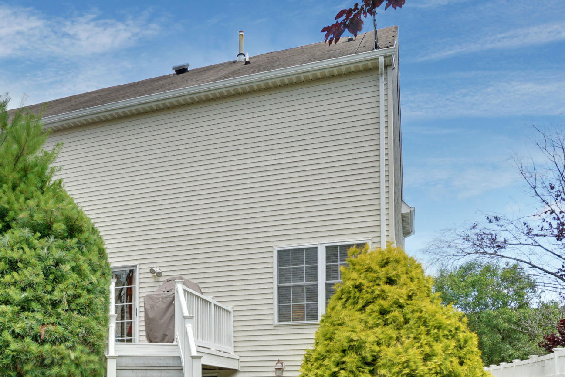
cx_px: 166
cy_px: 401
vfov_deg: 32.2
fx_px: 581
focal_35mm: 37
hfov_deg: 50.4
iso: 200
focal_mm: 16
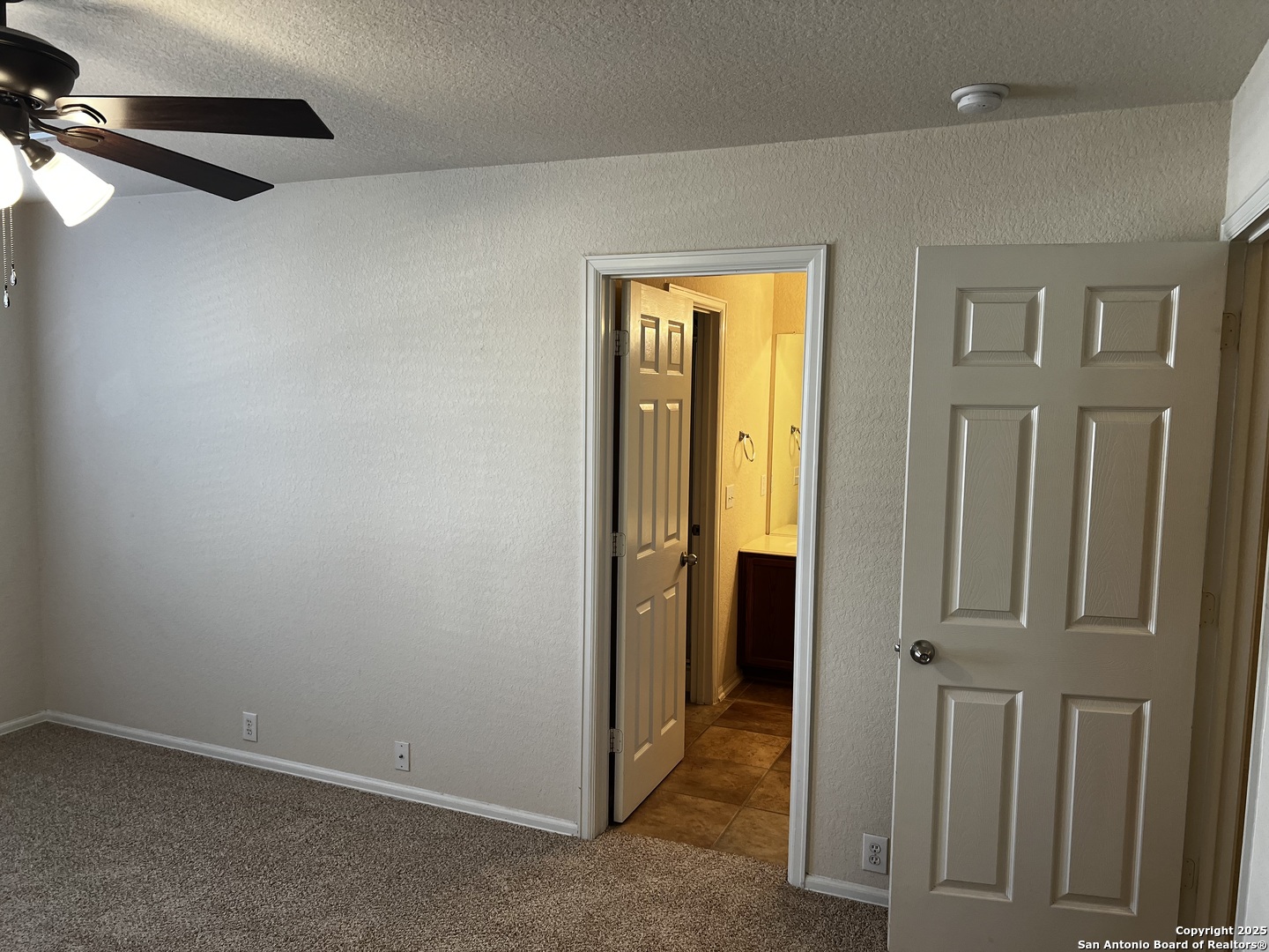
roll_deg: -0.8
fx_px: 953
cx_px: 634
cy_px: 476
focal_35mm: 26
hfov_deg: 67.3
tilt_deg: -5.9
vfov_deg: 53.1
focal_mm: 5.7
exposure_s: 1/120
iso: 125
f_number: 1.5
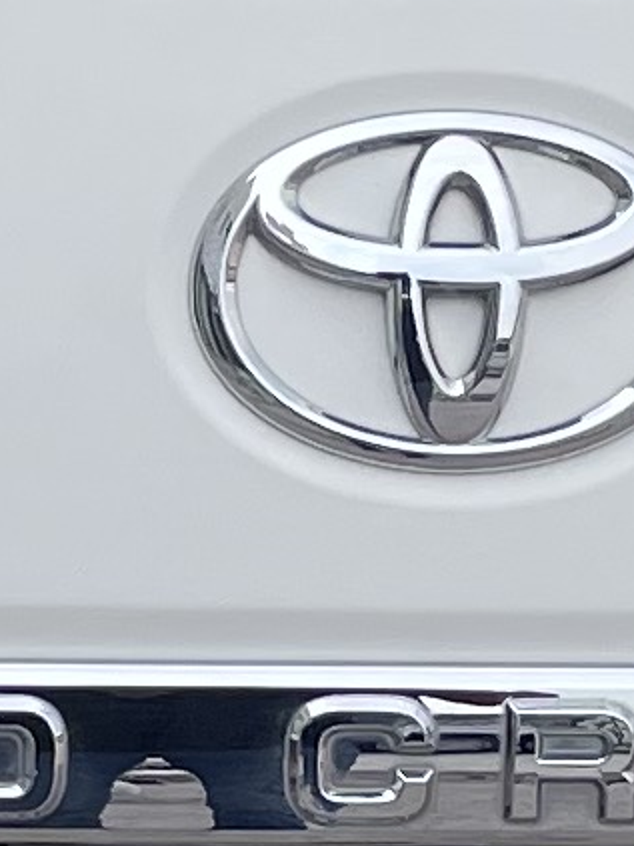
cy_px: 464
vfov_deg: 8.0
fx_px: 6059
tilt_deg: -13.8
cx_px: 440
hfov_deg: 6.0
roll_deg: +3.0
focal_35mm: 248
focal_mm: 4.2
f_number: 1.6
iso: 32
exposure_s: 1/3509
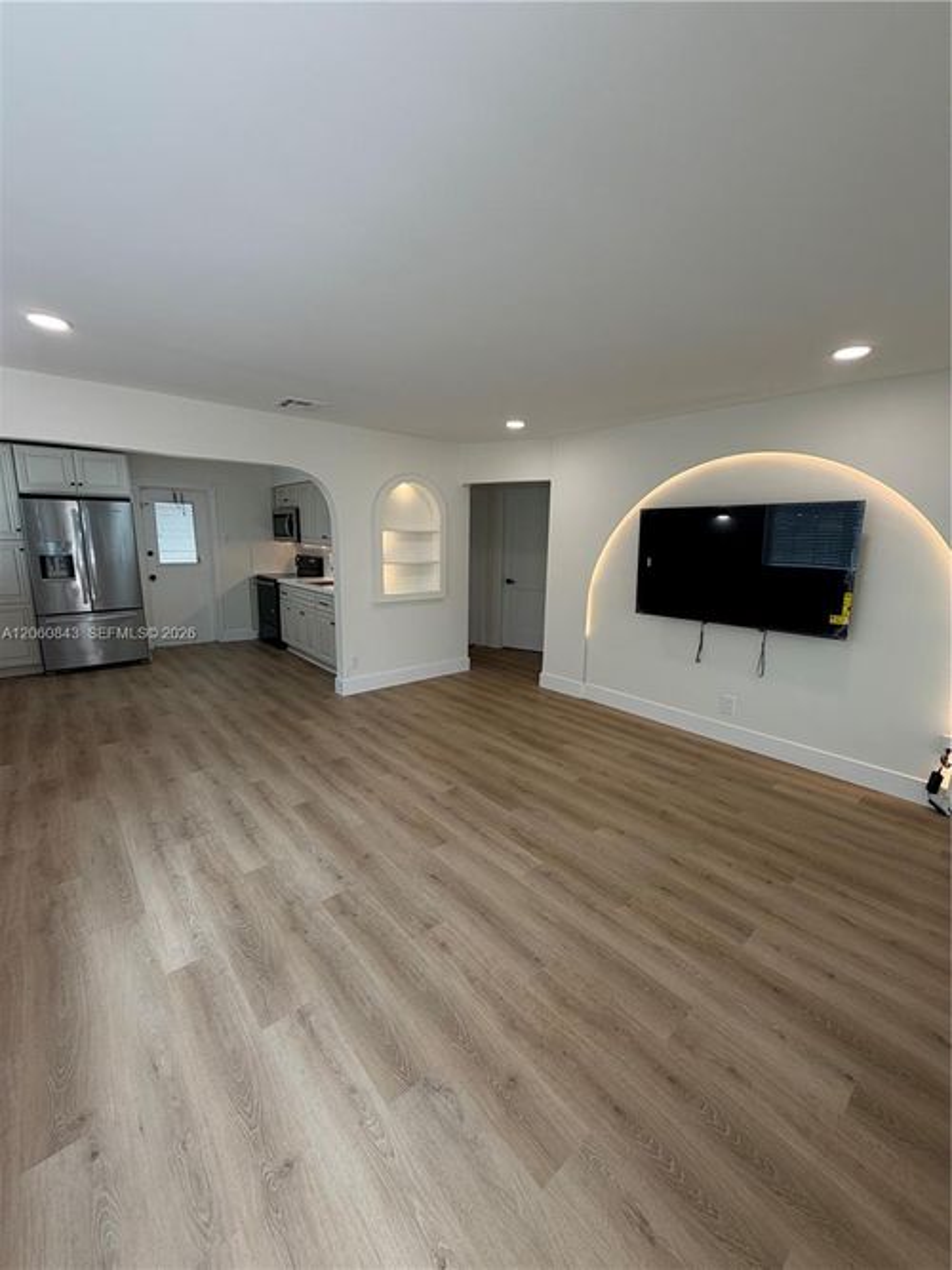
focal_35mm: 14
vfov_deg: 102.1
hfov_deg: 85.7
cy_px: 635
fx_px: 514
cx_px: 476
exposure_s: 1/120
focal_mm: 2.22
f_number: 2.2
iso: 64
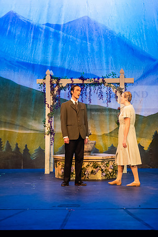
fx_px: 889
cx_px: 79
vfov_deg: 15.2
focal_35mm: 135
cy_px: 118
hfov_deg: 10.2
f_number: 3.2
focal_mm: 135
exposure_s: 1/250
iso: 3200
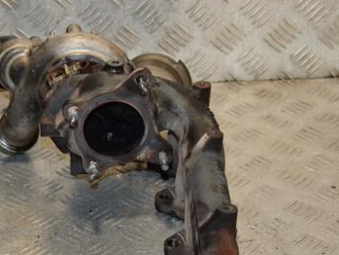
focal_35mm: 124
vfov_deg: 11.9
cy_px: 177
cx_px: 117
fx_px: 1215
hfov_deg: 15.9
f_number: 7.1
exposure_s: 1/200
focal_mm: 50
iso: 800
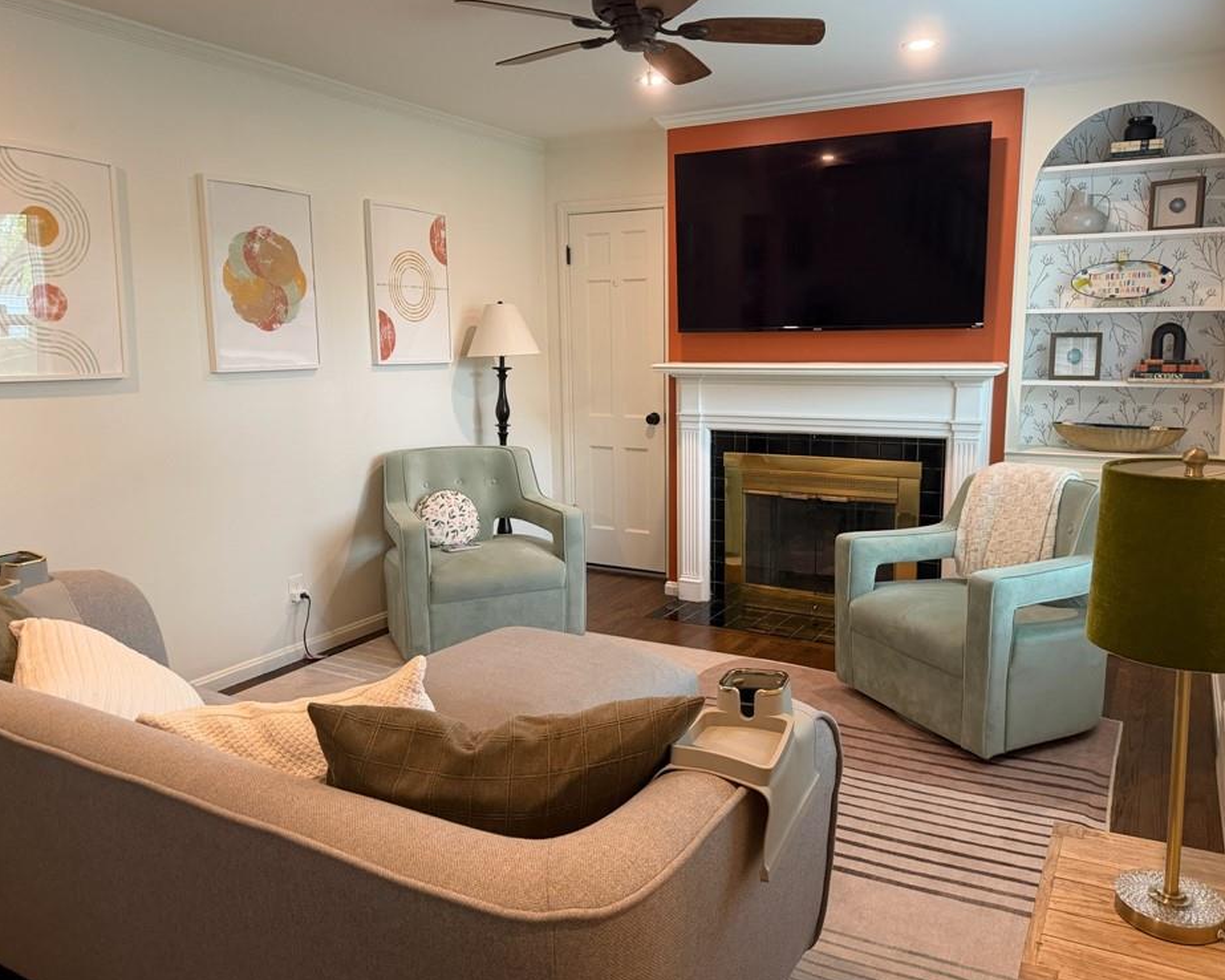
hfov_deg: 66.0
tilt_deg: -8.8
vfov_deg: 54.9
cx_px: 653
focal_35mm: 26
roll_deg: +0.3
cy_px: 477
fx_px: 942
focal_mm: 6.76
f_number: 1.78
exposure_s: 1/60
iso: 320
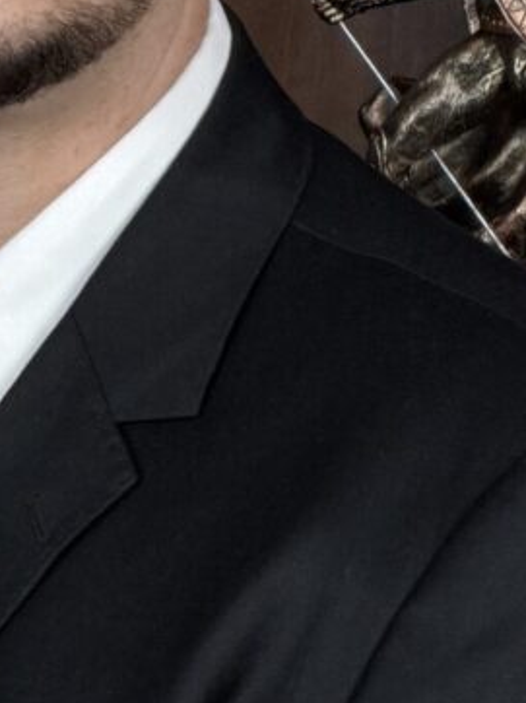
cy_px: 198
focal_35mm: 289
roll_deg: -0.5
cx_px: -17
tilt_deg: -6.7
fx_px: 5862
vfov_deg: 6.9
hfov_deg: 5.1
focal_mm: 16.89
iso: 250
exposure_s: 1/60
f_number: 2.8
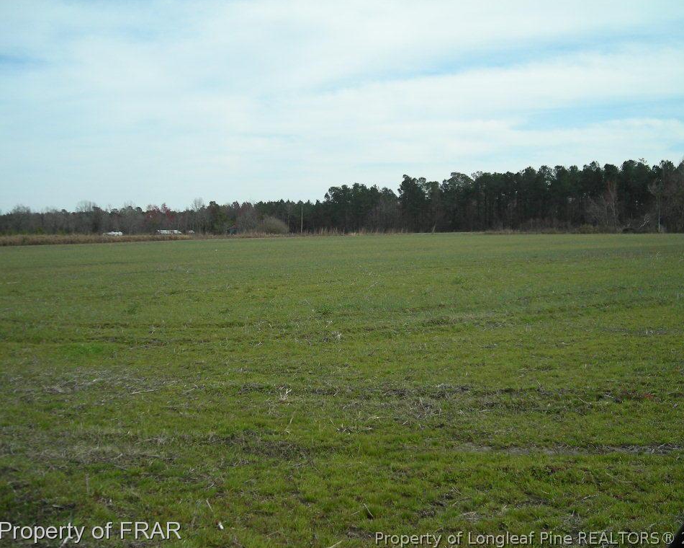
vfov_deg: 37.3
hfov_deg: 45.8
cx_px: 356
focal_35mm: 40
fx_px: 810
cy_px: 273
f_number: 6.4
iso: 50
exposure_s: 1/176
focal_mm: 6.3
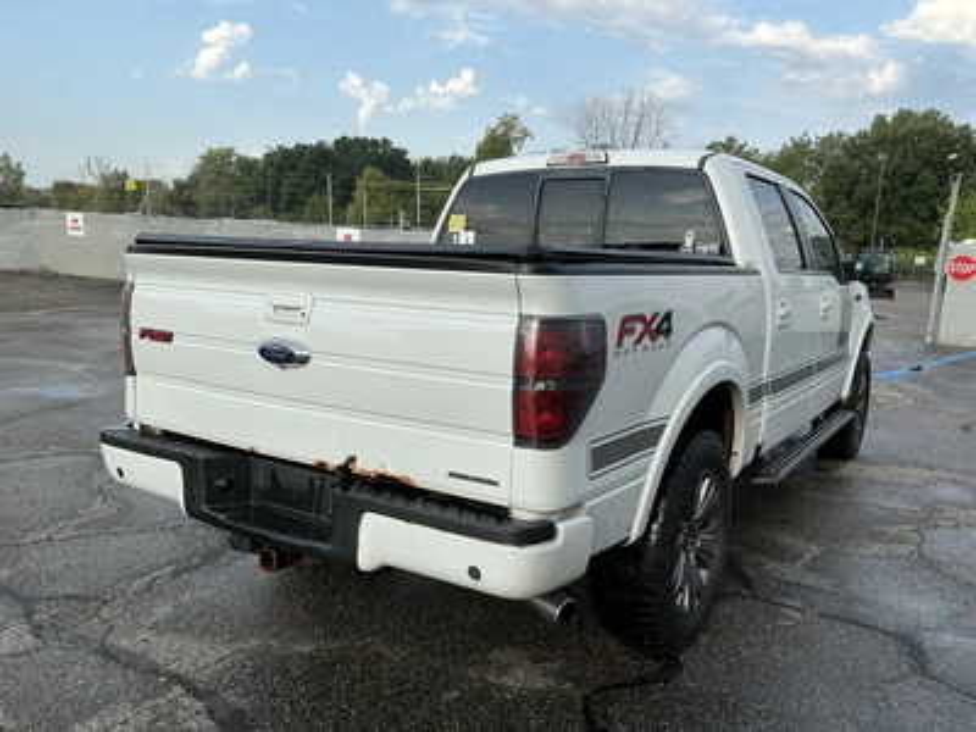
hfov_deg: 63.4
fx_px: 789
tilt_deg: -7.8
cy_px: 366
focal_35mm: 28
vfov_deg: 49.7
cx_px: 488
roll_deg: -2.2
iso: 25
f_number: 1.8
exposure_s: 1/912
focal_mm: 3
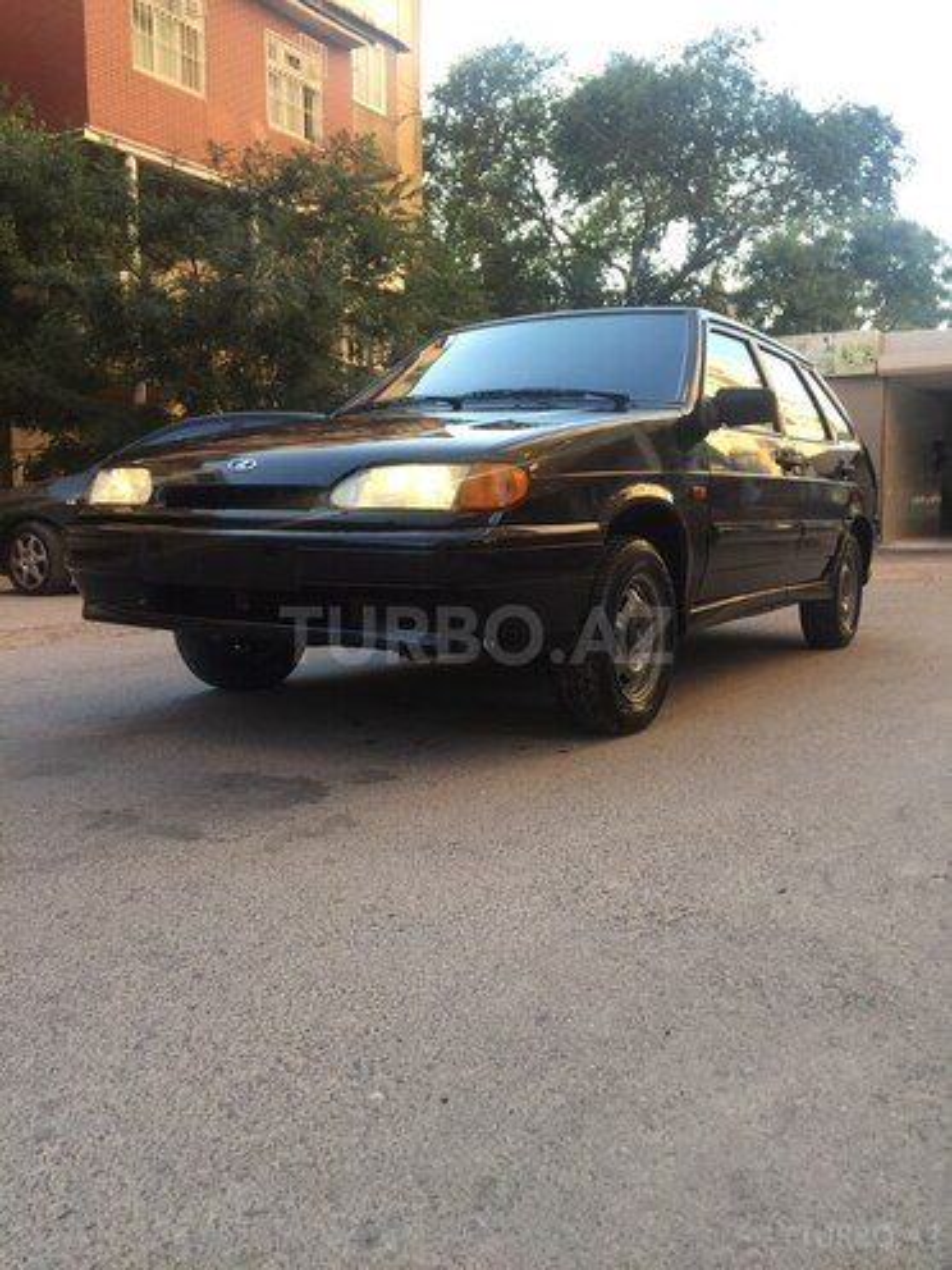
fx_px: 1063
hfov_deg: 48.2
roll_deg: -0.2
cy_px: 635
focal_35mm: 29
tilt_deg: -6.2
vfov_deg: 61.7
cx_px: 476
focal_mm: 4.15
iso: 32
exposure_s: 1/103
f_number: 2.2
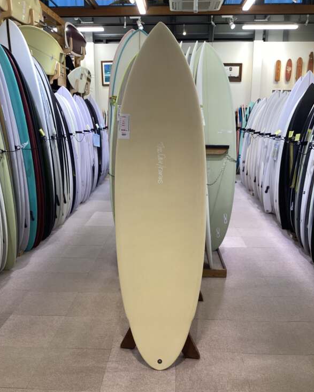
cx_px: 156
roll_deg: +0.6
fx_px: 383
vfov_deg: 54.2
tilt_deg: -14.1
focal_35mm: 33
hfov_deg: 44.5
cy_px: 210
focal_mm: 3.3
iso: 80
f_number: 2.4
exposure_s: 1/50
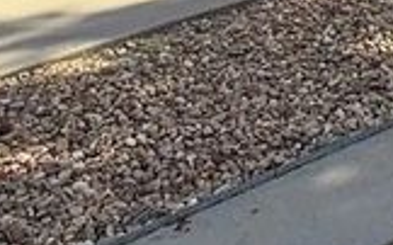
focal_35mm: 94
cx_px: 410
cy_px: -383
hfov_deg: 21.2
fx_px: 1006
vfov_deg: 11.1
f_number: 2.2
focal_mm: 2.22
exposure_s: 1/482
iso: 64
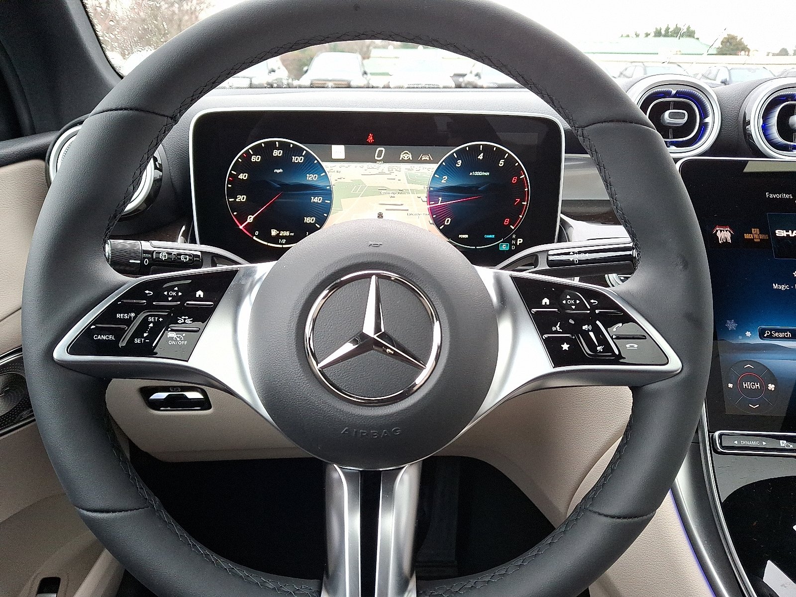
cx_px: 398
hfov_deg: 69.4
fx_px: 575
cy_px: 298
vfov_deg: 54.9
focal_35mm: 25
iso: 215
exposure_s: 1/50
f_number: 1.8
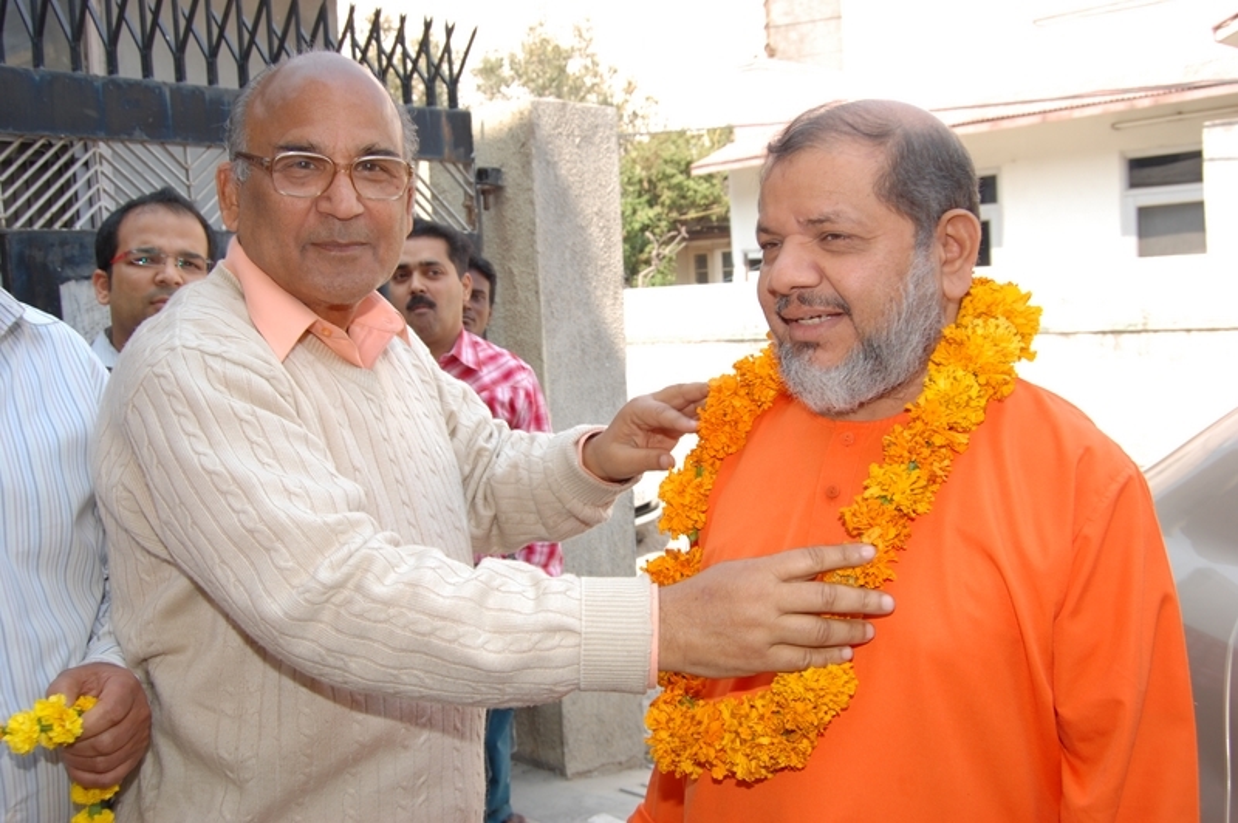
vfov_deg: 36.8
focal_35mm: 36
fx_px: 1237
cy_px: 412
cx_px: 619
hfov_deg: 53.2
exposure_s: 1/125
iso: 200
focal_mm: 24
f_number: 8
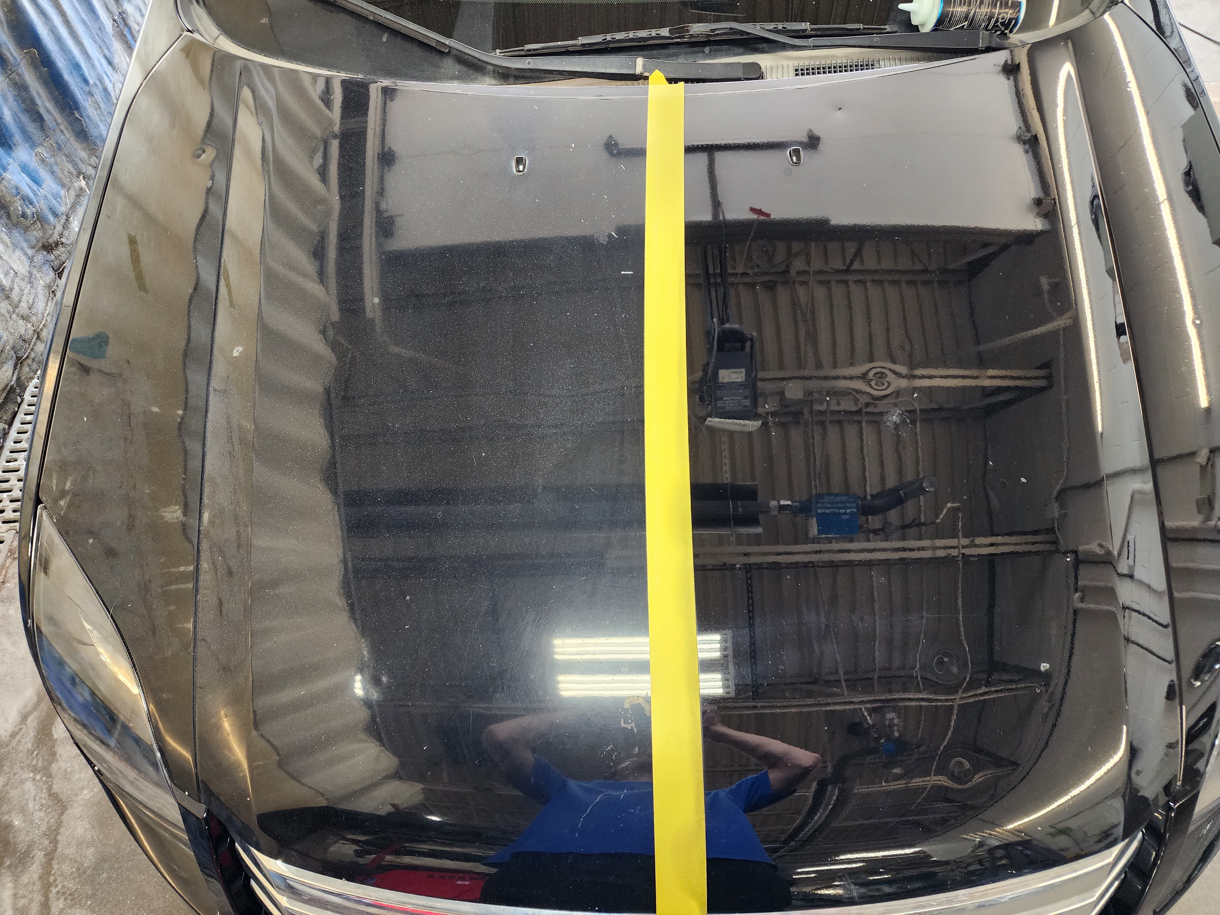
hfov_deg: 73.9
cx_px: 610
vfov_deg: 58.9
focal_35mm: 23
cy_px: 458
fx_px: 811
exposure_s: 1/120
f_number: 1.8
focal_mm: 6.4
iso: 320
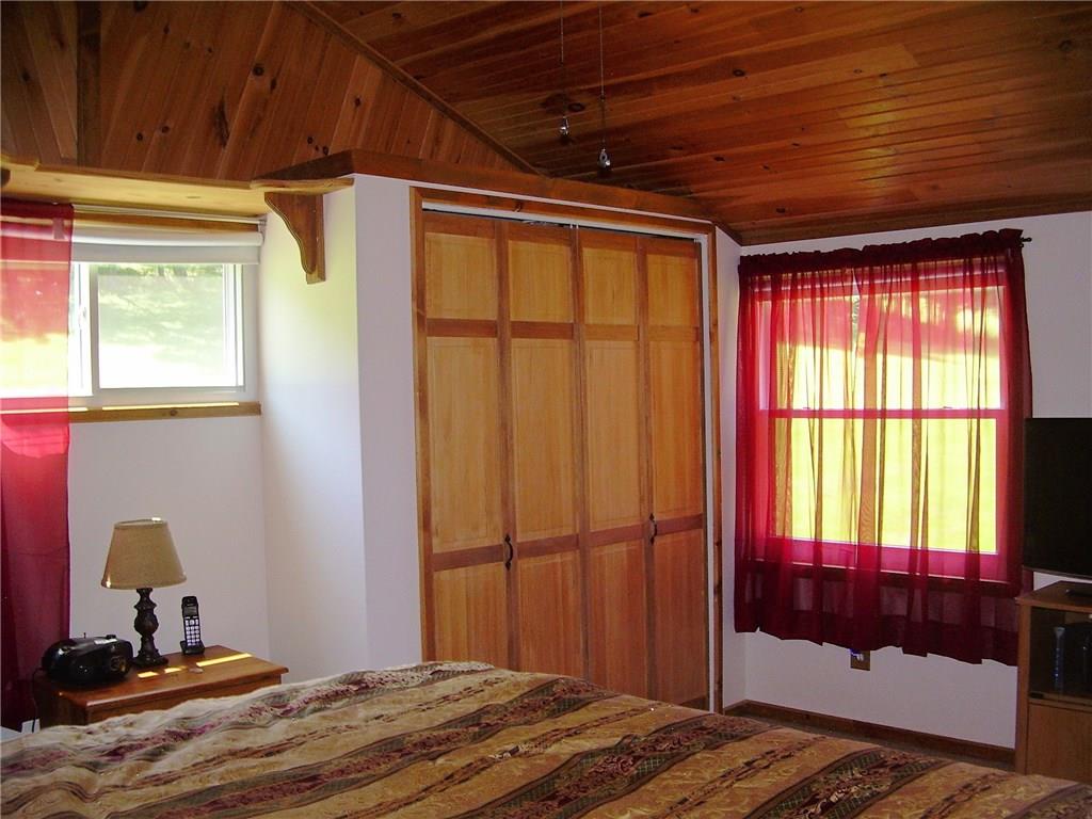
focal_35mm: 38
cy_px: 410
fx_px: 1199
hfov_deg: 49.0
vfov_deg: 37.7
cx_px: 546
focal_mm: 6.3
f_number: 2.8
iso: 50
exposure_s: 1/30
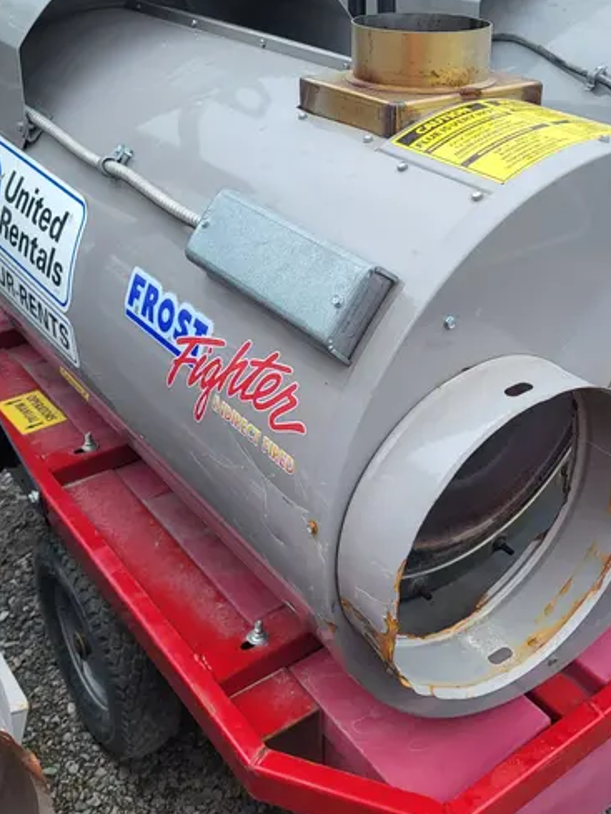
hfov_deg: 36.6
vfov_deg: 47.6
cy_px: 337
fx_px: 917
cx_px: 380
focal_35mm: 39
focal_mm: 5.4
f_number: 1.8
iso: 40
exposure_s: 1/697
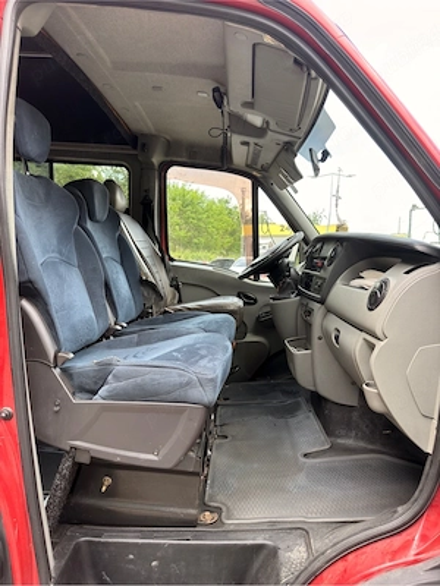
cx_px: 220
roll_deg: -1.5
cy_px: 293
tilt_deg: -4.3
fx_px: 407
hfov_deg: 56.8
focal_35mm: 24
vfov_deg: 71.6
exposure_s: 1/206
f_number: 1.78
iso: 50
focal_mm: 6.76
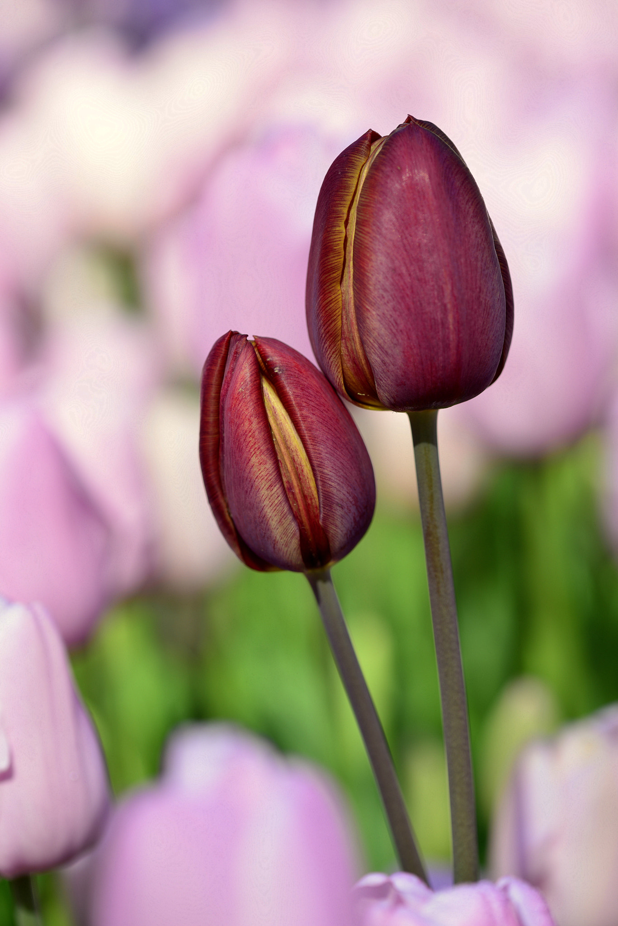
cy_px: 463
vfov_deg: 19.4
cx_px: 309
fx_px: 2701
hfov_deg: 13.1
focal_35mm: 105
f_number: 6.3
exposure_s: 1/250
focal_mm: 105
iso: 100
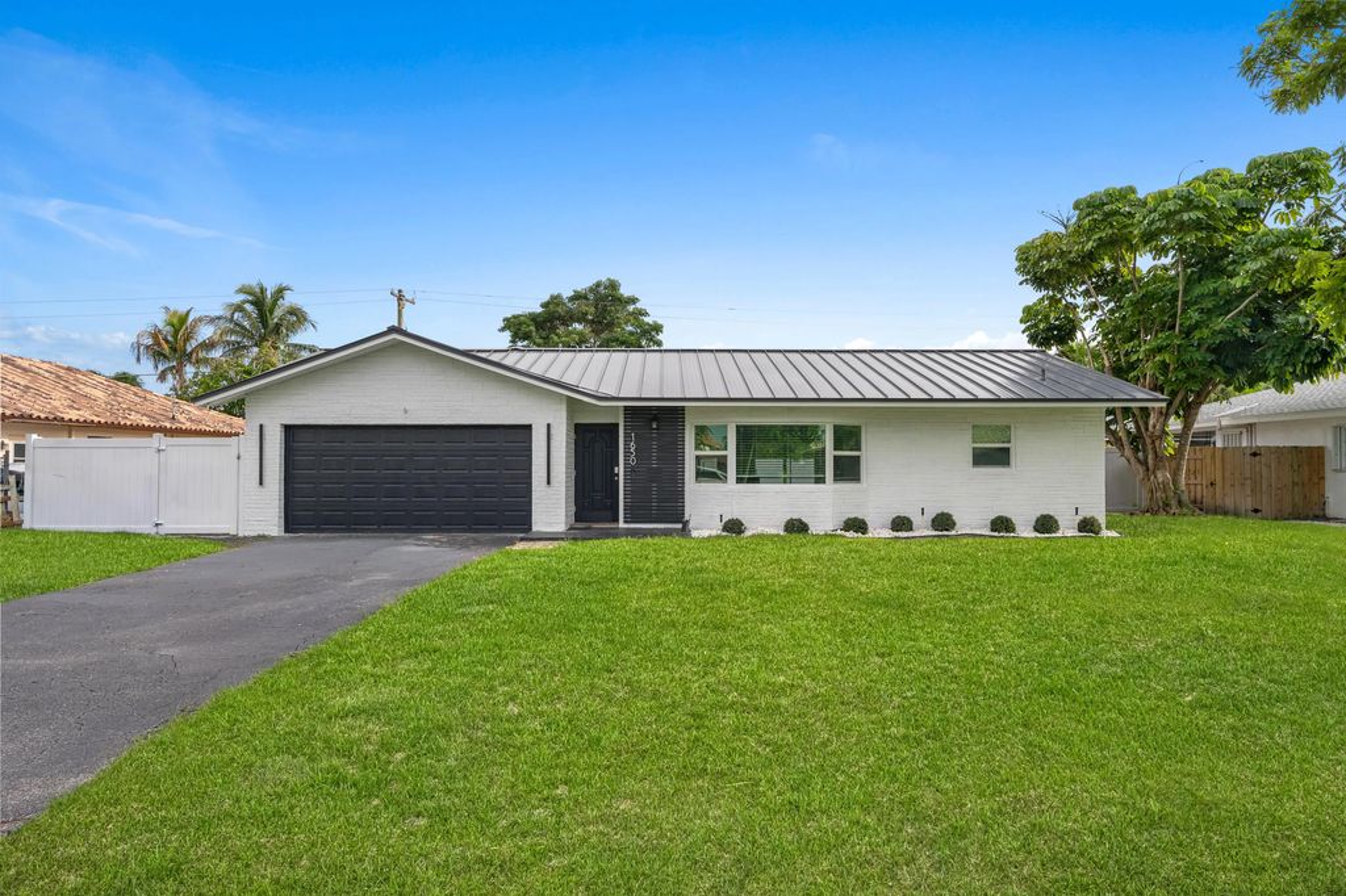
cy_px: 448
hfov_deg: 85.4
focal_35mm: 20
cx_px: 673
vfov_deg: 63.2
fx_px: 729
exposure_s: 1/40
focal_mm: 19.5
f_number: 8
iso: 320
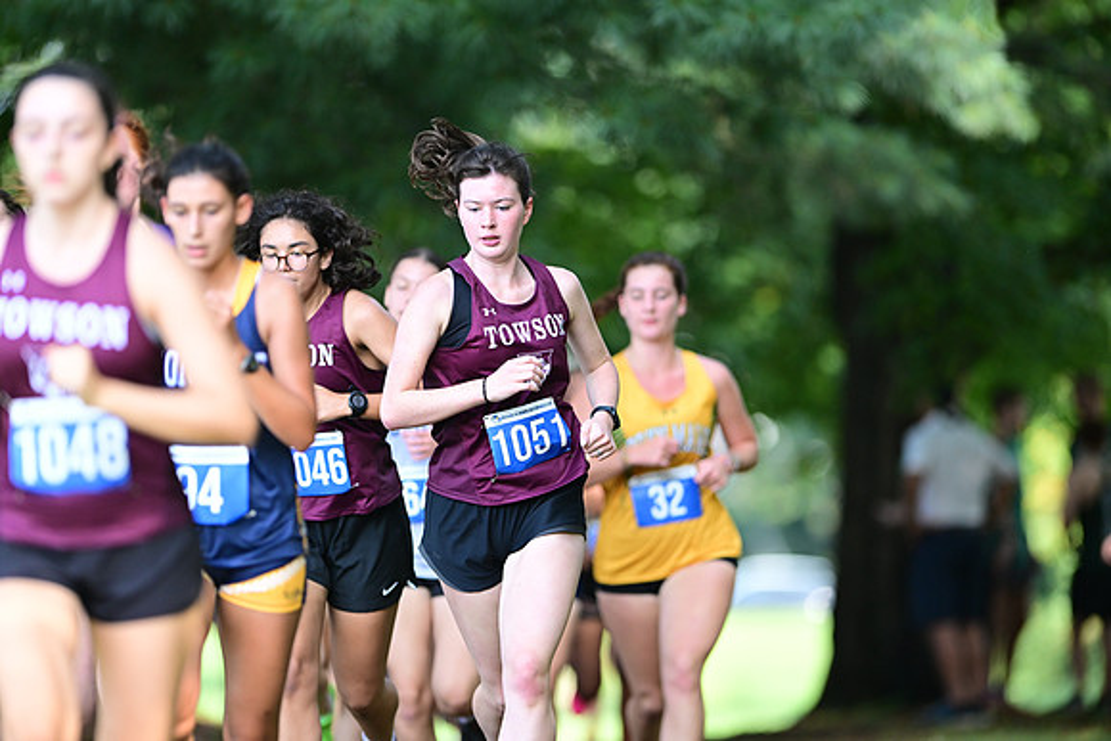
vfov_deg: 4.6
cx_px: 556
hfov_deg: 6.9
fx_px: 9260
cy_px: 370
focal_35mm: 300
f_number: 2.8
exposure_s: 1/2000
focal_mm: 300
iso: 1800
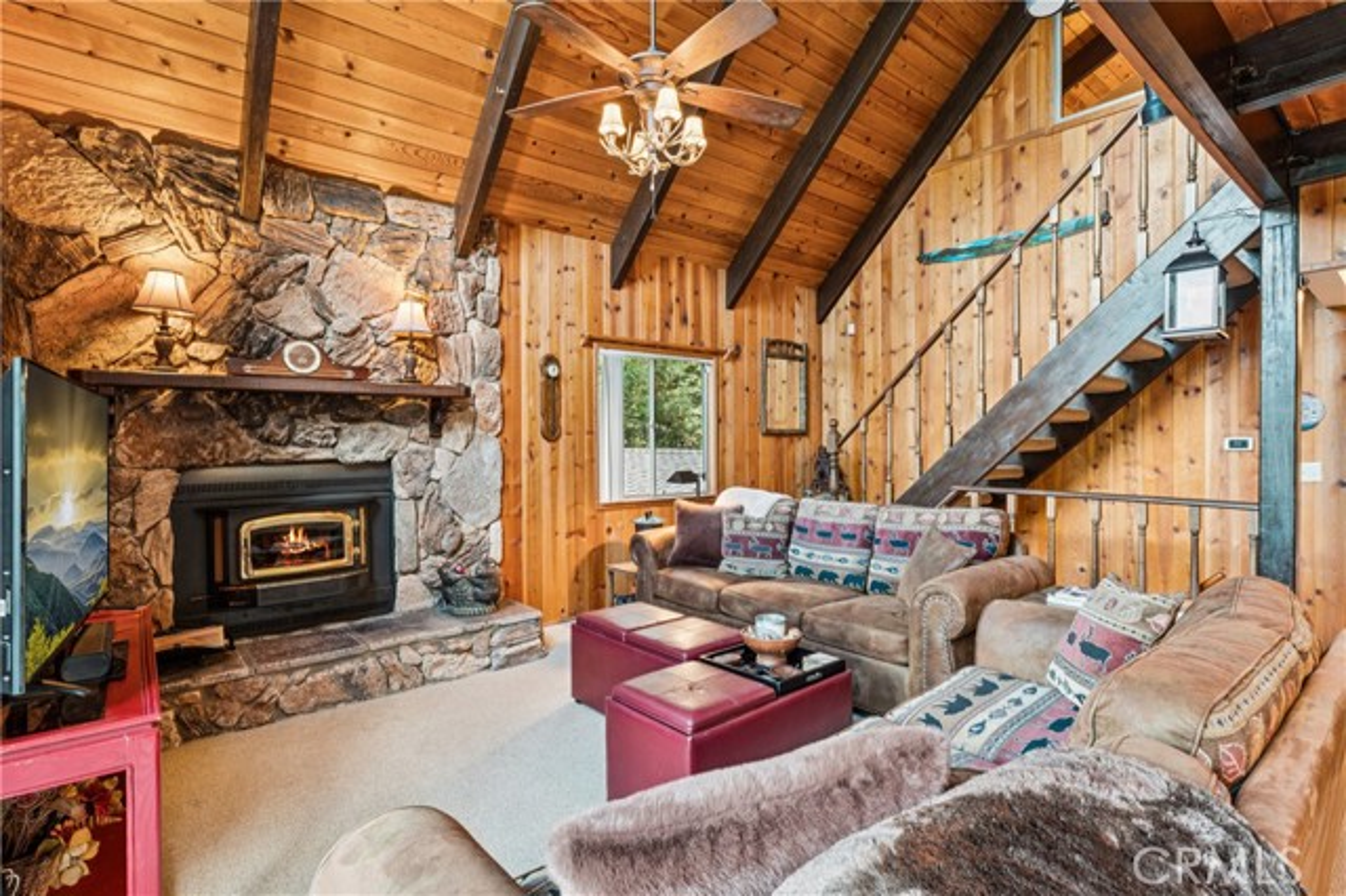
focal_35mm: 18
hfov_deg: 91.6
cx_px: 673
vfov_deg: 68.8
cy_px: 448
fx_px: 654
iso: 100
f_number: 13
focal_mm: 17.5
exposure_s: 3.2
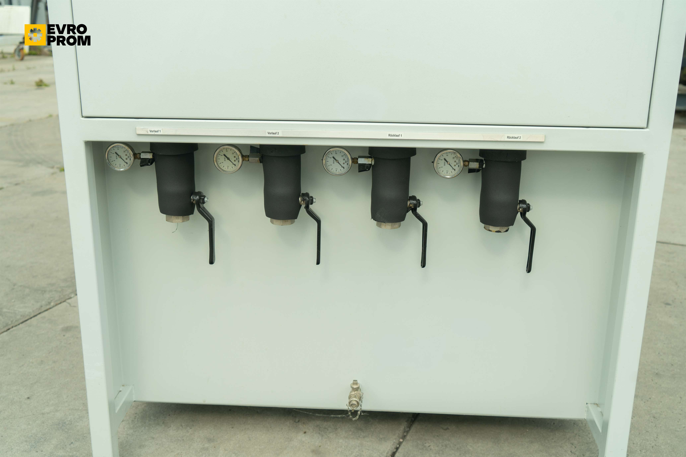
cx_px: 343
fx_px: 724
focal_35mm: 38
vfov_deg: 35.1
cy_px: 228
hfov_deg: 50.7
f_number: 5
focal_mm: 38
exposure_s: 1/80
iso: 100
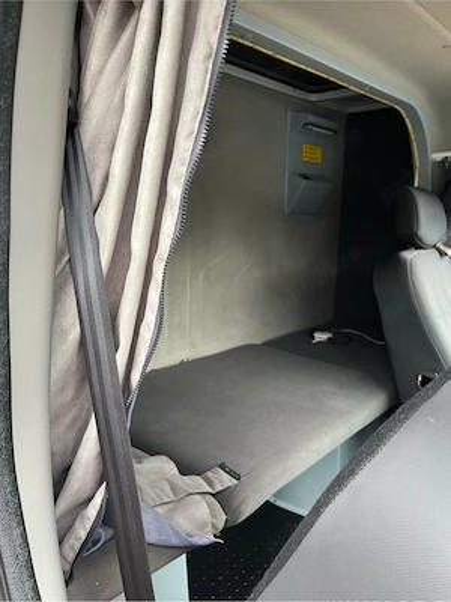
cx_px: 226
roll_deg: -0.7
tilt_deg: -6.1
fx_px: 452
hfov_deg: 53.1
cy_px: 301
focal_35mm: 26
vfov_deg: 67.3
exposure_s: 1/60
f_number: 1.6
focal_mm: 5.1
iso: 250
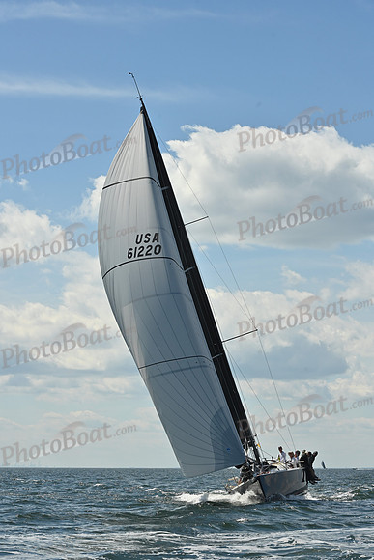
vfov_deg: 22.1
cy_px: 280
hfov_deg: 14.9
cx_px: 187
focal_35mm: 92
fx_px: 1433
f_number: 10
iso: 250
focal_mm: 92
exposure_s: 1/1250
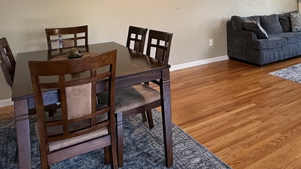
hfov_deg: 57.0
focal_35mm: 33
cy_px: 10
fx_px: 263
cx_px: 220
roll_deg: +1.6
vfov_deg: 33.3
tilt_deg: -2.5
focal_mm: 2.22
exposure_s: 1/120
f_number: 2.2
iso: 250
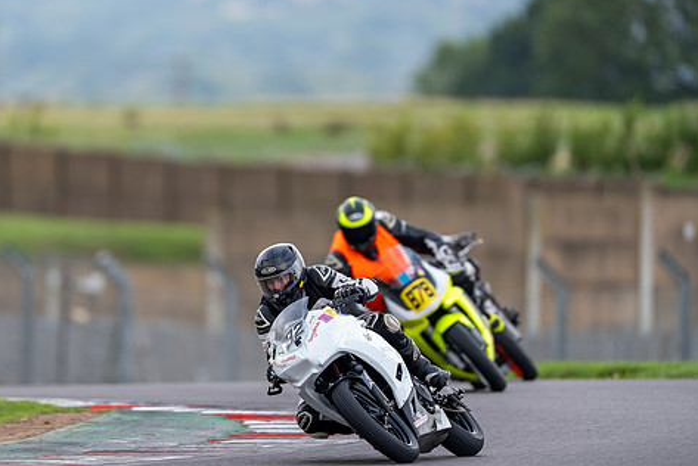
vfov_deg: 1.7
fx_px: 15753
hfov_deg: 2.5
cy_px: 240
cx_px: 258
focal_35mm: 812
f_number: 4
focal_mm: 600
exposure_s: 1/500
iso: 160
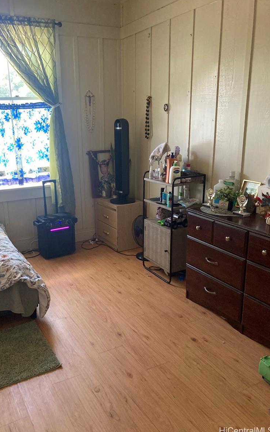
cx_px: 109
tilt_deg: -14.8
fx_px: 353
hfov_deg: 41.7
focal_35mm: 30
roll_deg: -0.7
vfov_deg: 62.9
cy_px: 216
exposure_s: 1/60
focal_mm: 3.99
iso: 200
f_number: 1.8
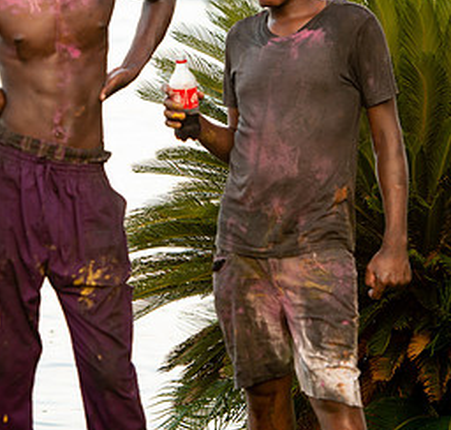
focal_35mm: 311
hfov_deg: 5.8
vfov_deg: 5.5
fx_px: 4478
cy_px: 77
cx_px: 164
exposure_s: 1/200
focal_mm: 122
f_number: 5
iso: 220
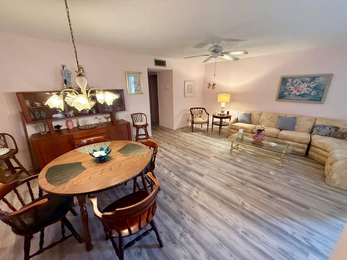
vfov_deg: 85.7
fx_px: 140
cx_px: 174
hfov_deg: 102.1
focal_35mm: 14
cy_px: 130
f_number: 2.2
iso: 800
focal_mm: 2.22
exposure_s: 1/60
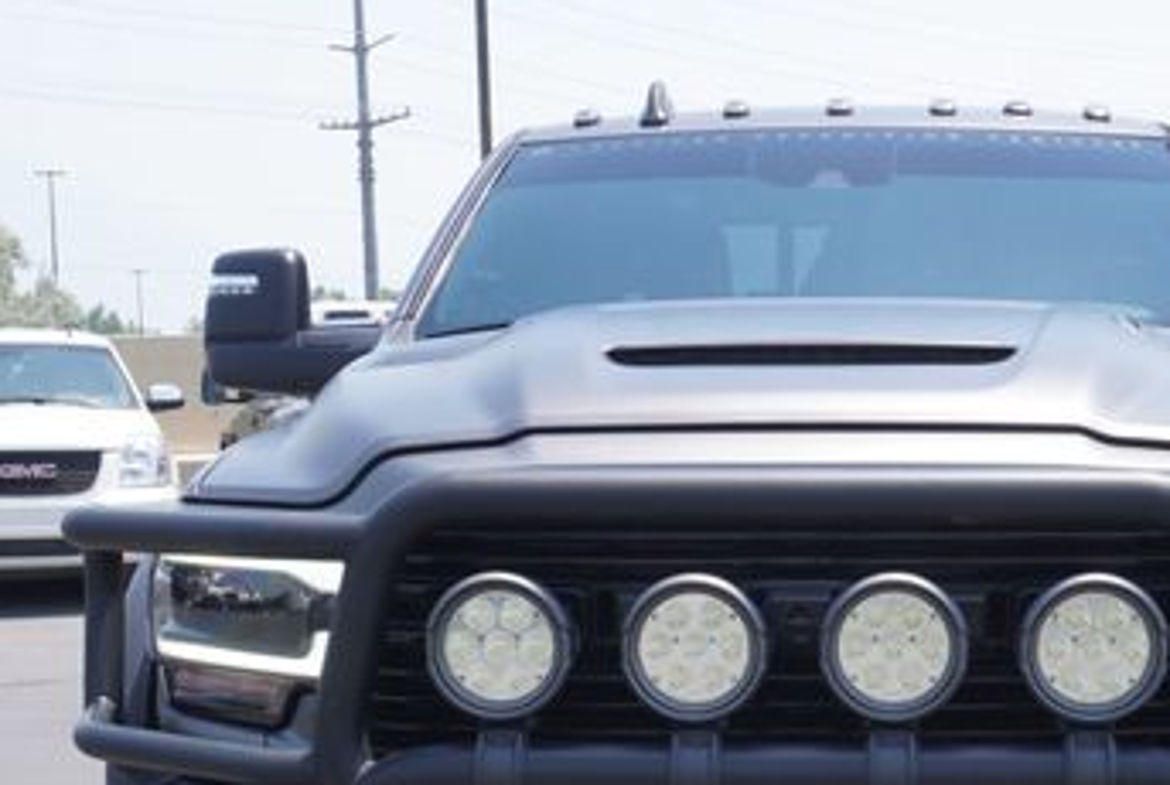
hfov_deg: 28.7
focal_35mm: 70
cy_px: 727
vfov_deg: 19.2
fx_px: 2277
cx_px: 761
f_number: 9
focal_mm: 25
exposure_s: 1/125
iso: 100
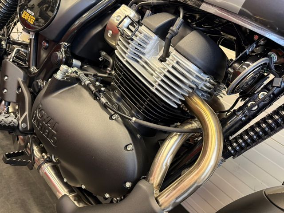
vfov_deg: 56.8
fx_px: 197
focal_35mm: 24
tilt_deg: -18.3
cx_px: 142
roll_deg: -26.6
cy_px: 106
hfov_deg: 71.6
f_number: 1.78
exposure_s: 1/50
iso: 320
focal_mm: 6.76
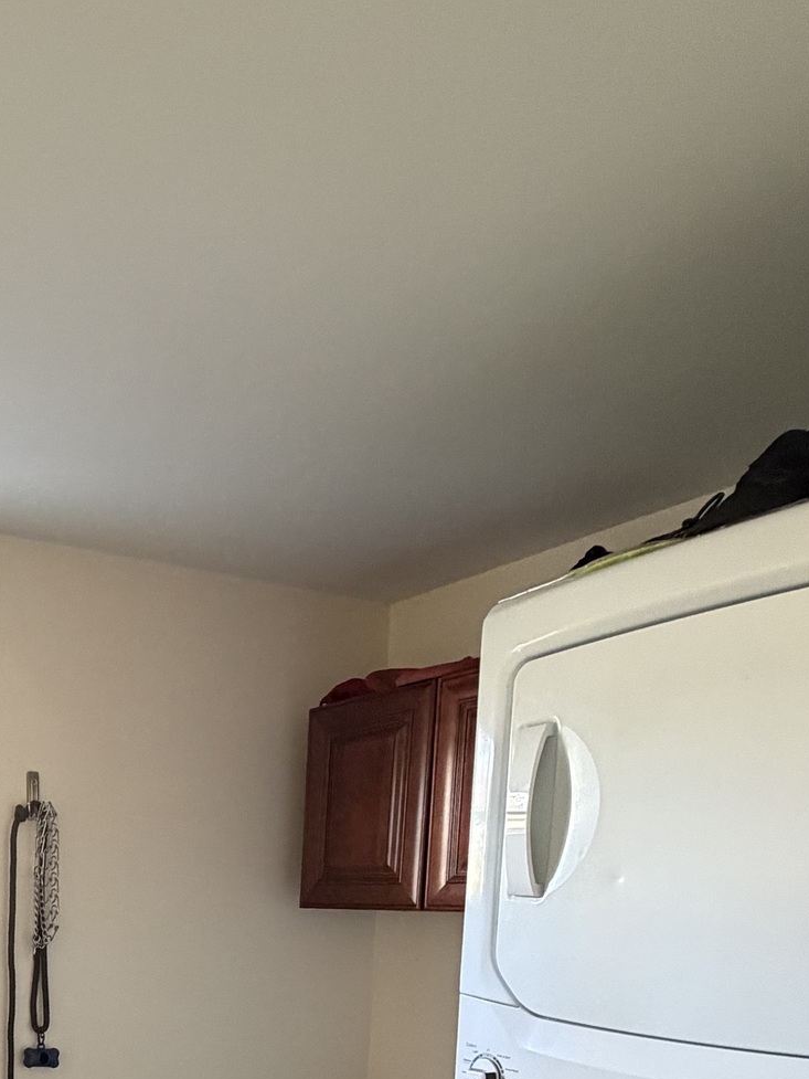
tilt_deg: -4.9
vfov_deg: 47.9
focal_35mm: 33
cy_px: 1024
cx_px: 28
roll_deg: -0.3
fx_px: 1028
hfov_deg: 38.8
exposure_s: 1/60
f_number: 2.2
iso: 500
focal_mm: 2.22
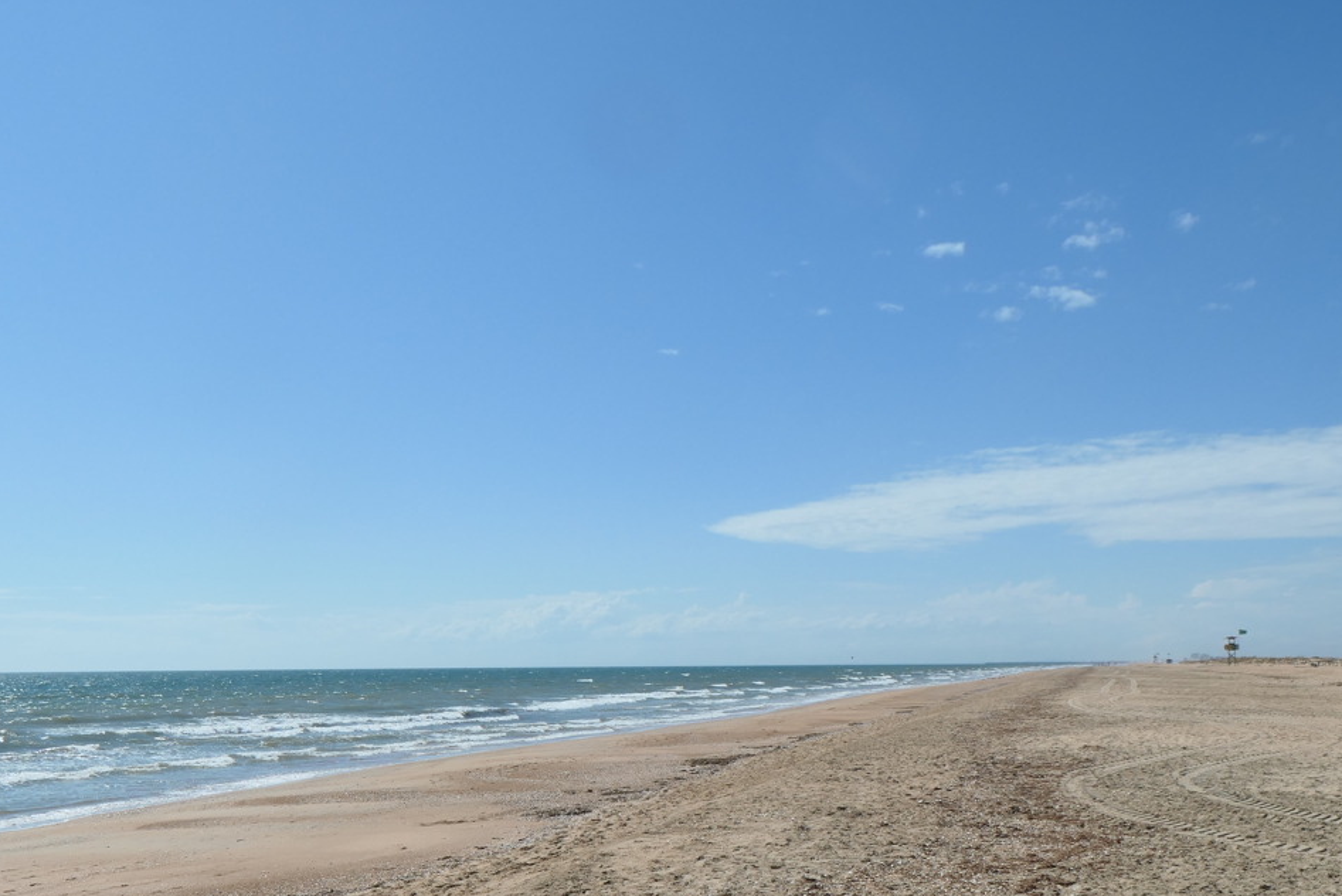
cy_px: 672
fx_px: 1417
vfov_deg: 34.3
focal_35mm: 38
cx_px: 665
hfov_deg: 50.7
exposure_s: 1/1000
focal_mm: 8.8
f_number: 8
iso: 200
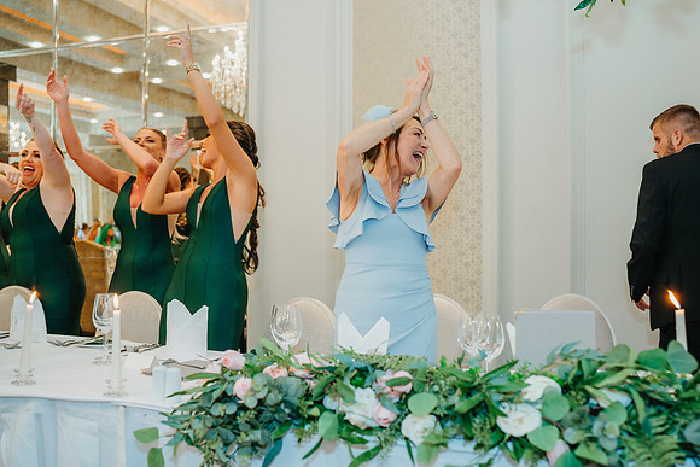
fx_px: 681
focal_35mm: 35
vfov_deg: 37.9
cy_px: 234
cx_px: 350
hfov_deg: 54.4
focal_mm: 35
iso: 1600
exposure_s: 1/125
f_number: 2.8
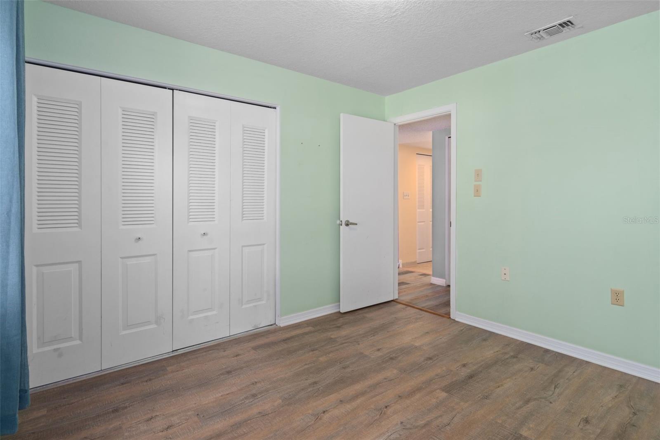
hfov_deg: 93.3
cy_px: 220
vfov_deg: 70.4
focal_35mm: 17
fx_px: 312
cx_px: 330
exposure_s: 1/2.5
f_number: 8
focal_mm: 17
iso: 320
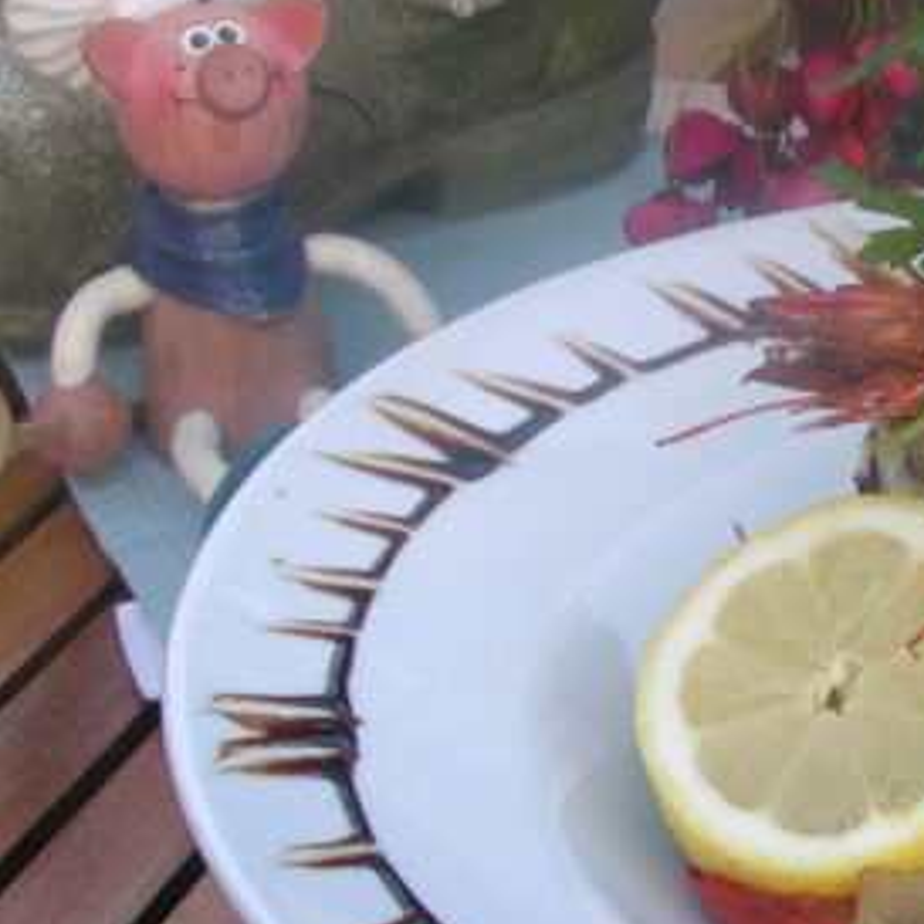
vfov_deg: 18.9
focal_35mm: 92
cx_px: 1134
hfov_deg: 17.9
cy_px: 423
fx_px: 2778
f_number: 2.7
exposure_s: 1/128
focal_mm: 5.6
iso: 100
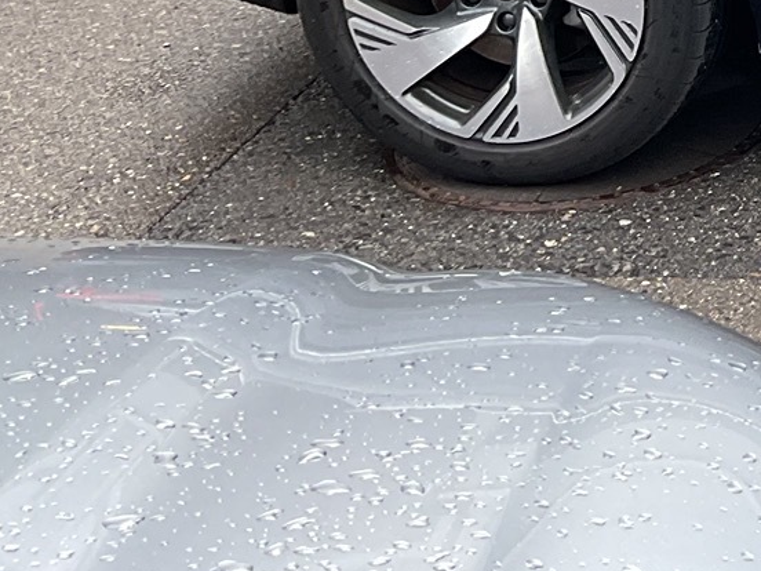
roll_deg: +1.4
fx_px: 2330
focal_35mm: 106
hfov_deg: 15.9
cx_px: 1357
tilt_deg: -10.0
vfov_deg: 12.7
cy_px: -445
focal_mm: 3
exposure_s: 1/300
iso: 16
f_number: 1.8
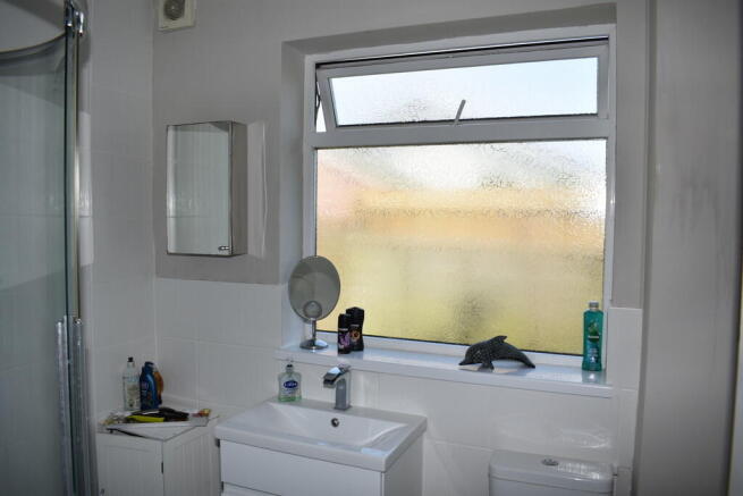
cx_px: 372
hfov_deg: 67.4
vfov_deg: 48.0
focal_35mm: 27
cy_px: 248
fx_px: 557
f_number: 5
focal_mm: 18
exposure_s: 1/200
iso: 110
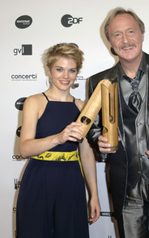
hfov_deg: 24.2
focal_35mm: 53
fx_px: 345
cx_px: 103
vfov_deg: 38.2
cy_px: 120
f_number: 5.6
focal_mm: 34
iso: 640
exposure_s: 1/200
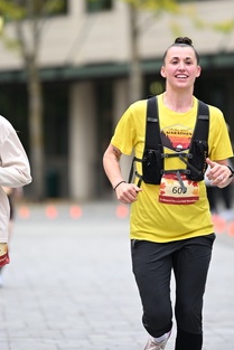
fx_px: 3418
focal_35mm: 351
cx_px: 116
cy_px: 139
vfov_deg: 5.9
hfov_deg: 3.9
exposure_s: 1/2000
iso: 640
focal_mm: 200
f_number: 2.8
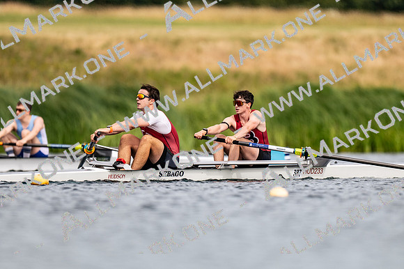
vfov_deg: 1.5
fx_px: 10094
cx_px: 202
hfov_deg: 2.3
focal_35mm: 900
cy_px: 134
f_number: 4
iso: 250
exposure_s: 1/2500
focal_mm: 600
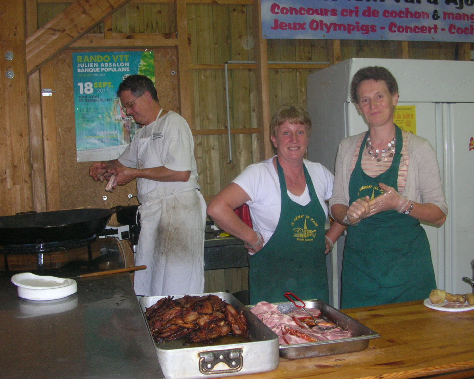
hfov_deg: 44.8
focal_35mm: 41
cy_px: 198
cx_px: 247
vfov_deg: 36.5
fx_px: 575
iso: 122
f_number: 2.9
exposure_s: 1/60.1
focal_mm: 6.2
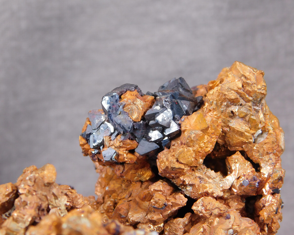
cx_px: 156
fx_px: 731
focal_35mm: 84
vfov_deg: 18.3
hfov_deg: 22.7
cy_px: 117
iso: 125
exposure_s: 1/80
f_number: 4.4
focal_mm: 14.2
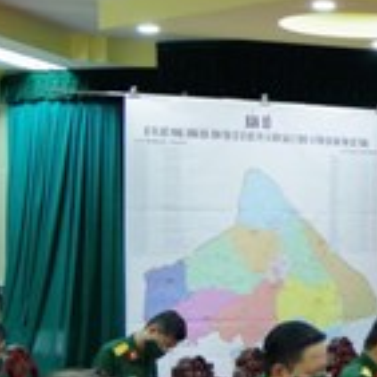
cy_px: 245
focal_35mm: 120
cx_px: 775
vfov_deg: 14.5
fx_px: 1479
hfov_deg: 12.6
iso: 3200
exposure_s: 1/60
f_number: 5
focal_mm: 21
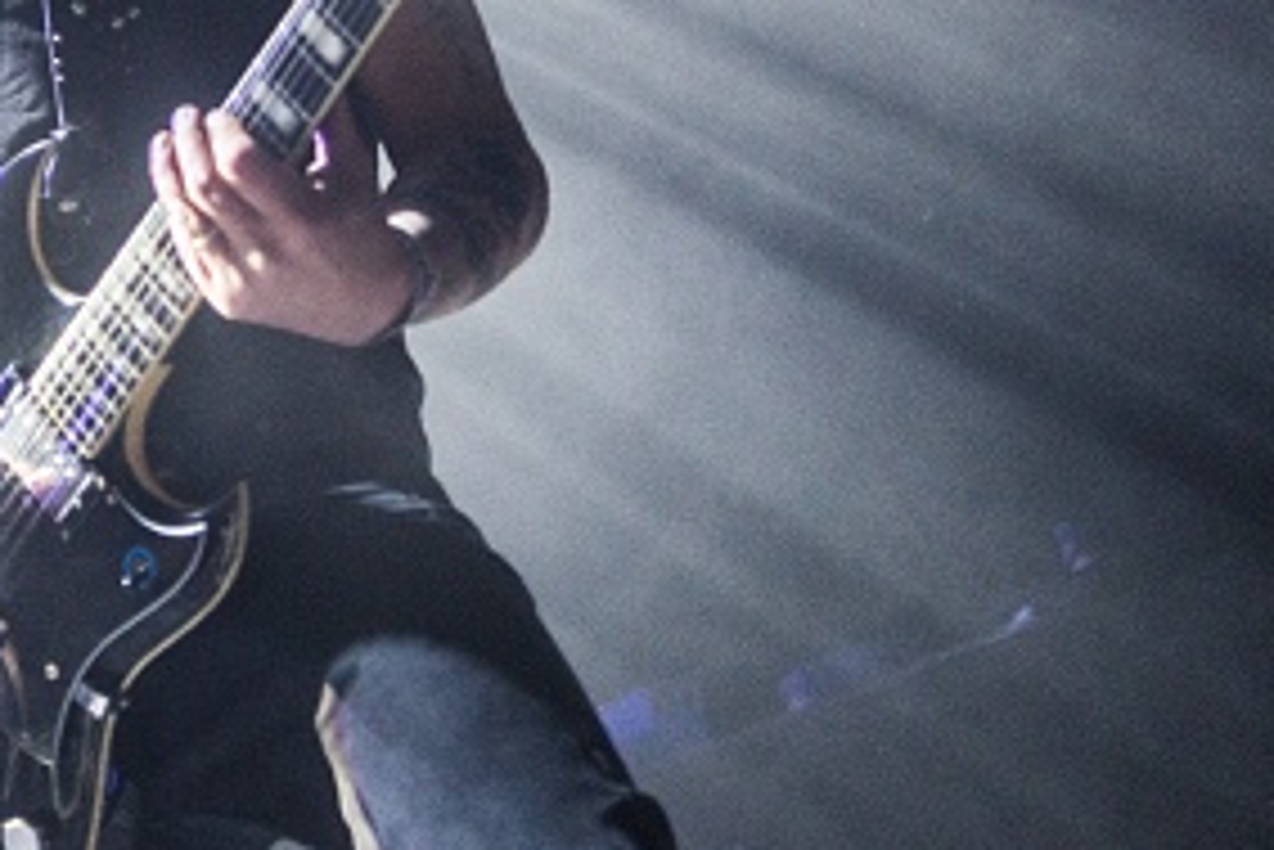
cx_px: 212
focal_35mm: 127
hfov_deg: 16.0
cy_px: 2
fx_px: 4496
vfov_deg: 10.7
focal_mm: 50
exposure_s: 1/80
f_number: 2.8
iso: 1600
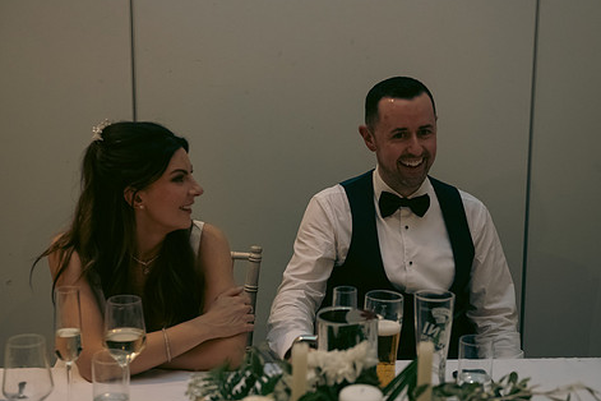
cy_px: 213
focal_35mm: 69
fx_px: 1152
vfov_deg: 19.7
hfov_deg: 29.2
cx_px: 328
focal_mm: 56
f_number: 3.5
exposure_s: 1/160
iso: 2000
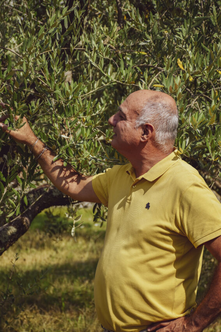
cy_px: 166
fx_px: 1173
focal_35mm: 128
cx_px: 110
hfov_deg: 10.8
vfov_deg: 16.1
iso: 100
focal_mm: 85
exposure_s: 1/1000
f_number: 5.6
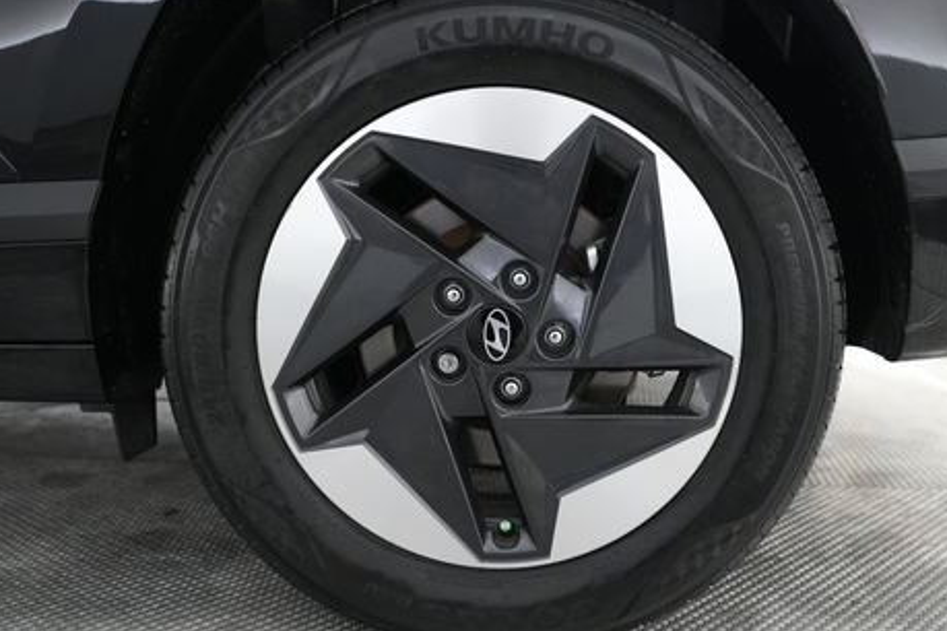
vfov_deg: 34.2
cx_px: 495
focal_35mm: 39
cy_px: 330
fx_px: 1026
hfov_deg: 49.5
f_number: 2.8
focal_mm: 28
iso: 4000
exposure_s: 1/160
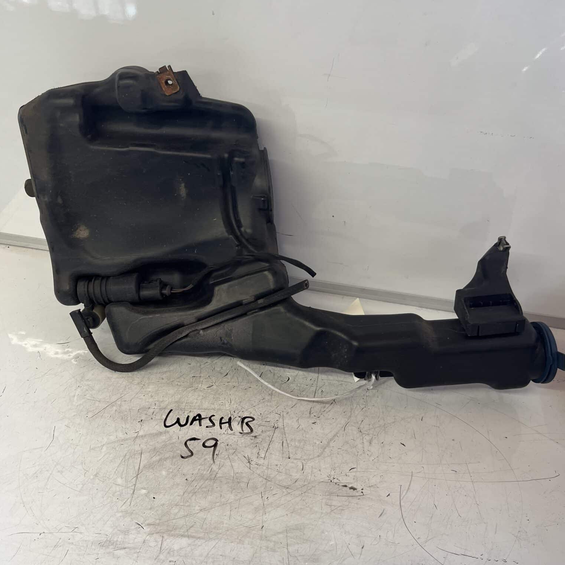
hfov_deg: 52.5
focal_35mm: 31
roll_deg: -5.1
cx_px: 285
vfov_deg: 52.5
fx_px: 572
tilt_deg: -37.4
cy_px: 306
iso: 125
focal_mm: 5.1
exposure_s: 1/121
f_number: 1.6
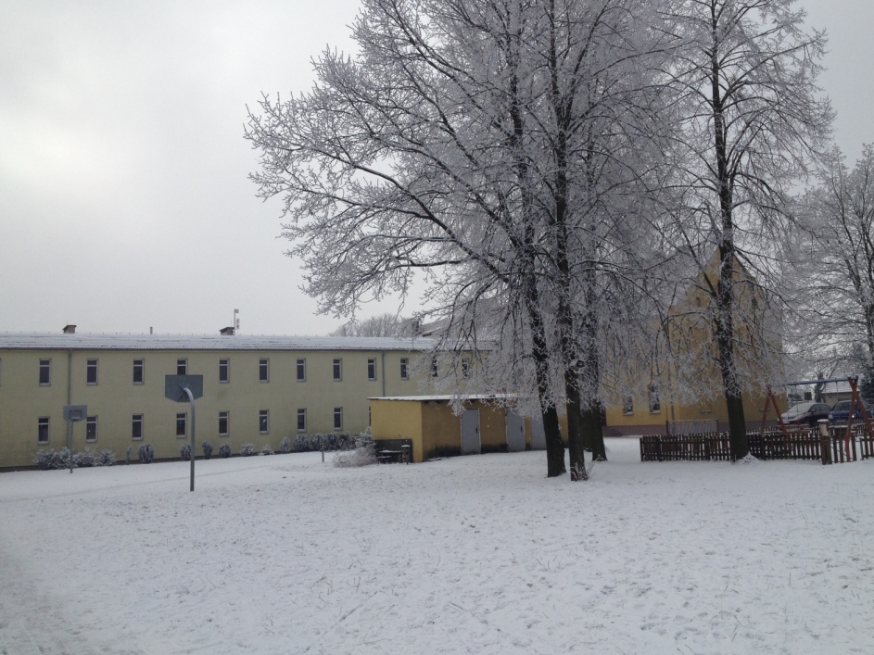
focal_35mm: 38
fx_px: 959
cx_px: 463
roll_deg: +1.8
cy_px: 309
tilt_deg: +5.1
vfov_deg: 37.7
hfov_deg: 49.0
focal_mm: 4.28
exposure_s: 1/2208
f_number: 2.4
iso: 50
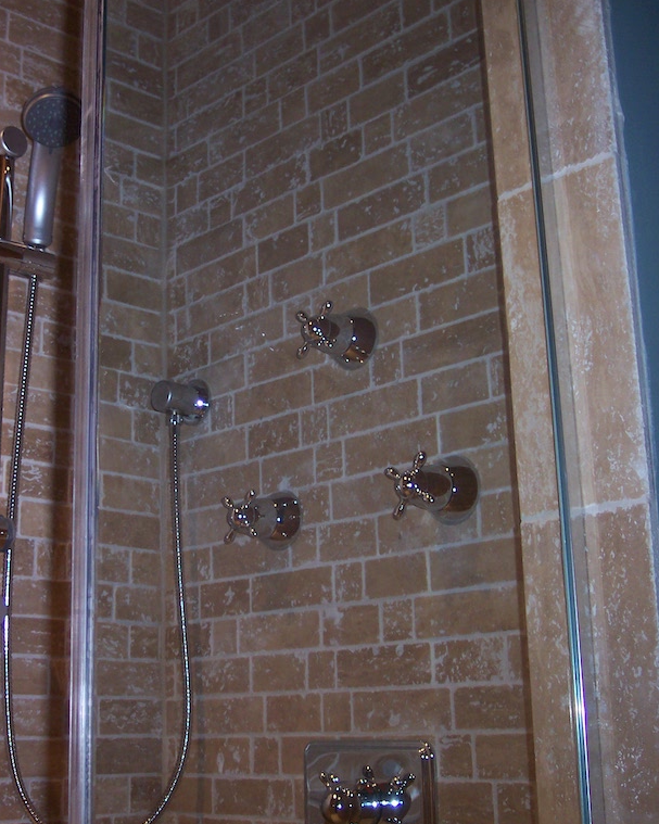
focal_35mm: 50
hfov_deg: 30.1
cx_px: 242
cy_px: 414
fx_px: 1219
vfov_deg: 37.3
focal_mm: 8
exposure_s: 1/30
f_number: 2.8
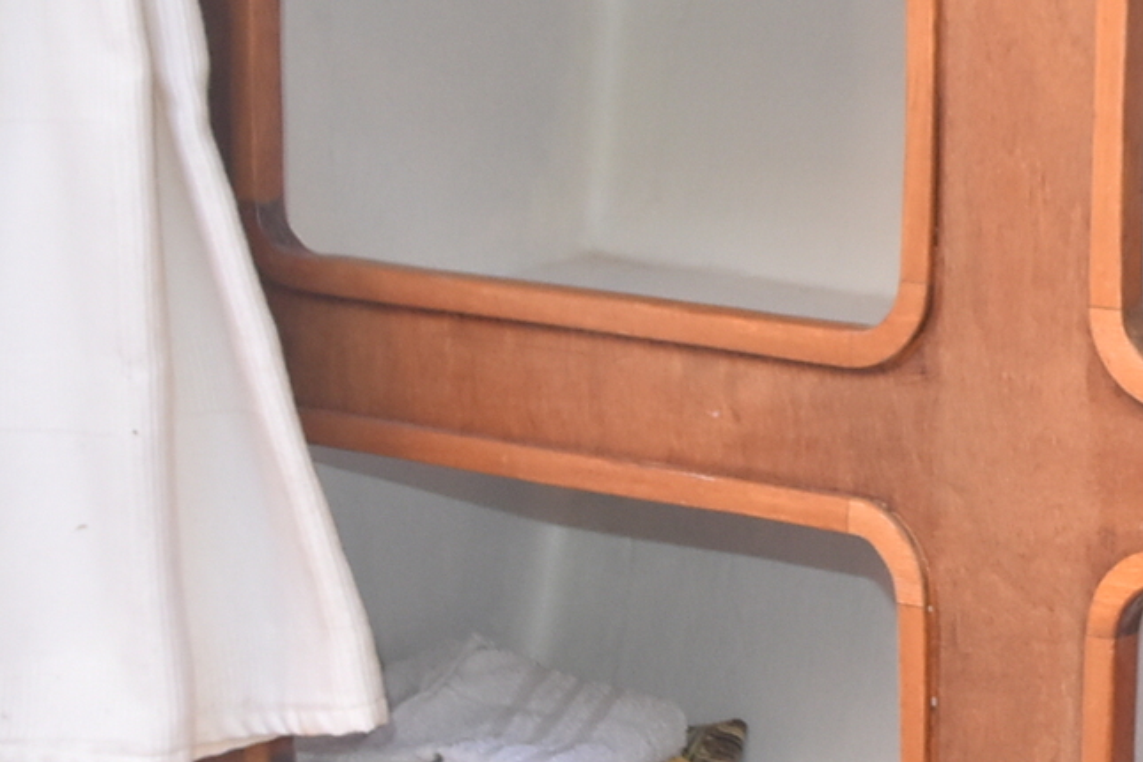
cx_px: 1464
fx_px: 4064
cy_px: 203
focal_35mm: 128
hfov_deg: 15.3
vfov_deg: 10.7
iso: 800
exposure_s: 1/80
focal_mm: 22
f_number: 4.5
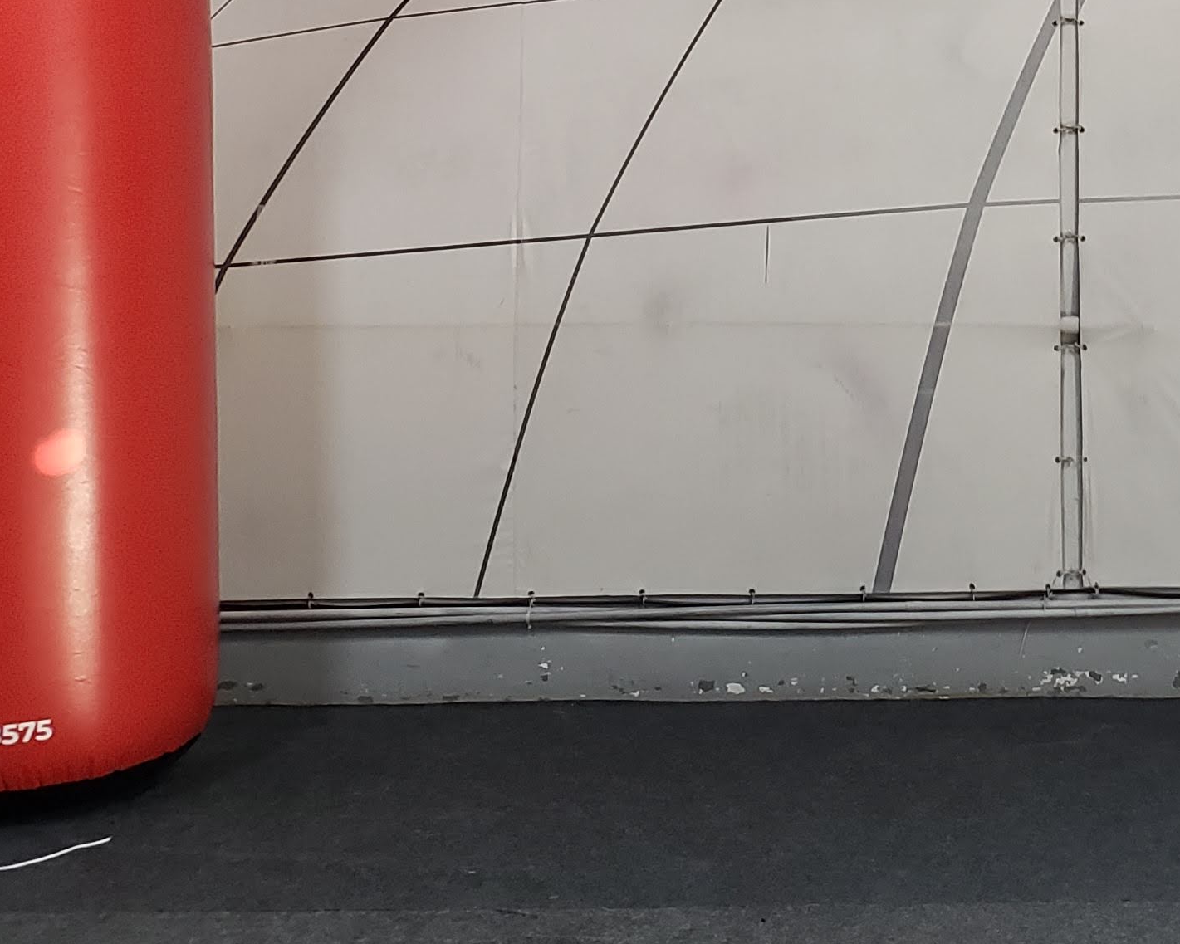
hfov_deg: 25.4
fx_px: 2515
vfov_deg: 20.5
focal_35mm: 72
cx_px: 1111
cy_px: -24
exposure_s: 1/60
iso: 200
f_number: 2.4
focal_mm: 4.3
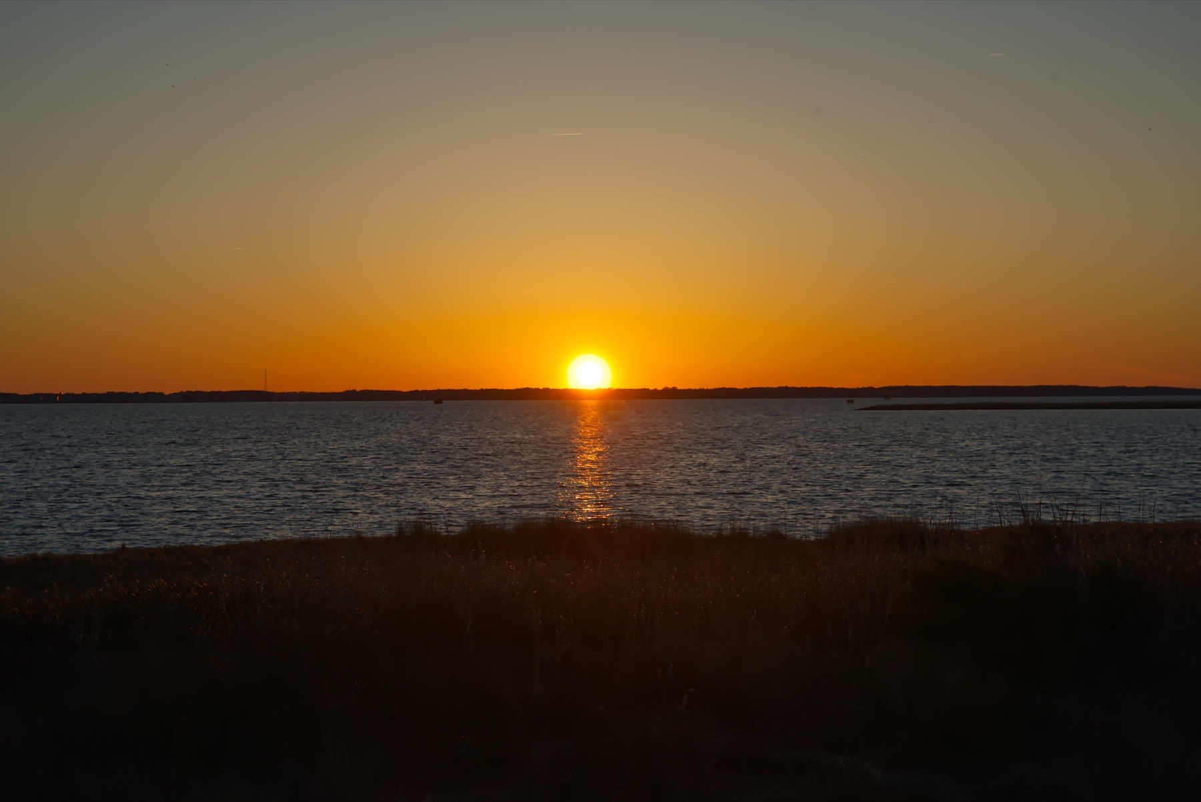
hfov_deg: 28.8
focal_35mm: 70
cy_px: 401
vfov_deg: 19.5
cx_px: 600
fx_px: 2336
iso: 640
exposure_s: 1/800
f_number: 10
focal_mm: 70
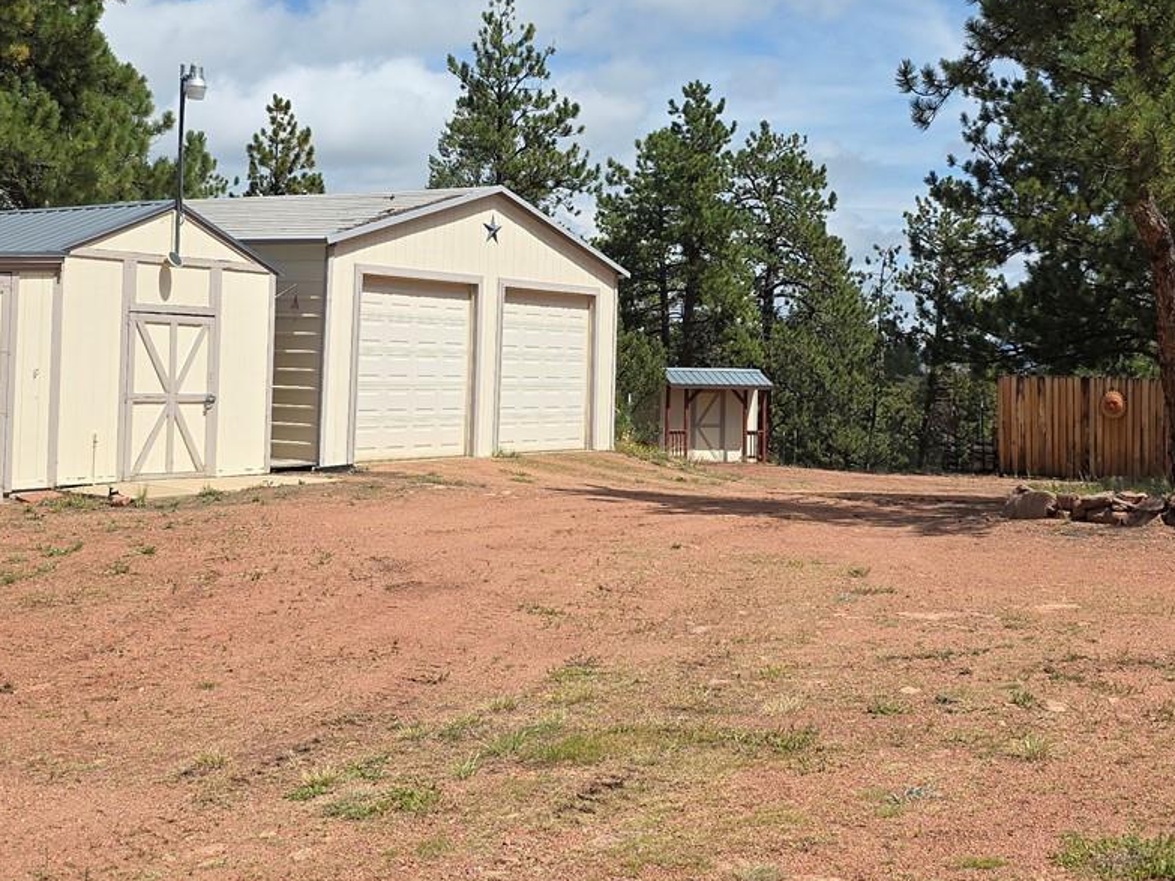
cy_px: 284
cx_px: 611
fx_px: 1595
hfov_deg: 40.4
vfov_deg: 30.6
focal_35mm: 47
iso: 12
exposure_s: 1/1132
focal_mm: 6.3
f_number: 1.7
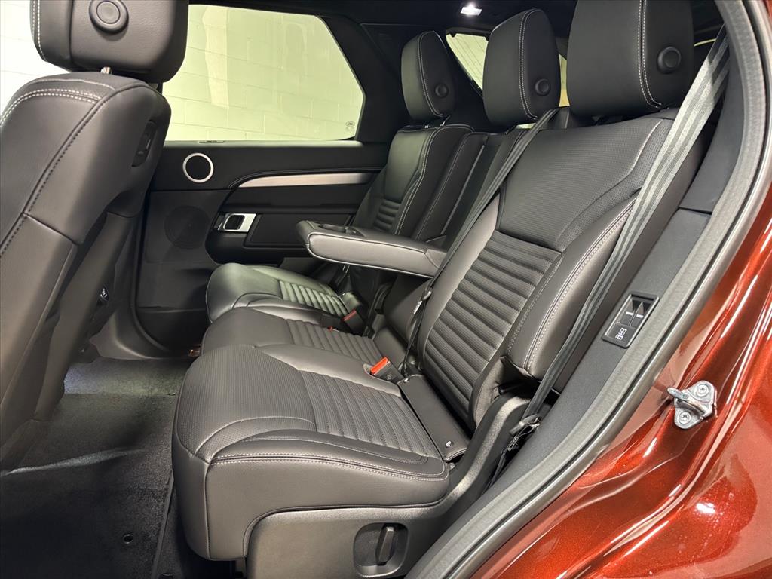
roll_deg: -3.8
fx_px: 580
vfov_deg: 53.1
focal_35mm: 26
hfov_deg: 67.3
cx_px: 386
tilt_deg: -12.0
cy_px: 290
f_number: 1.6
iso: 400
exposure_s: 1/60
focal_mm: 5.96
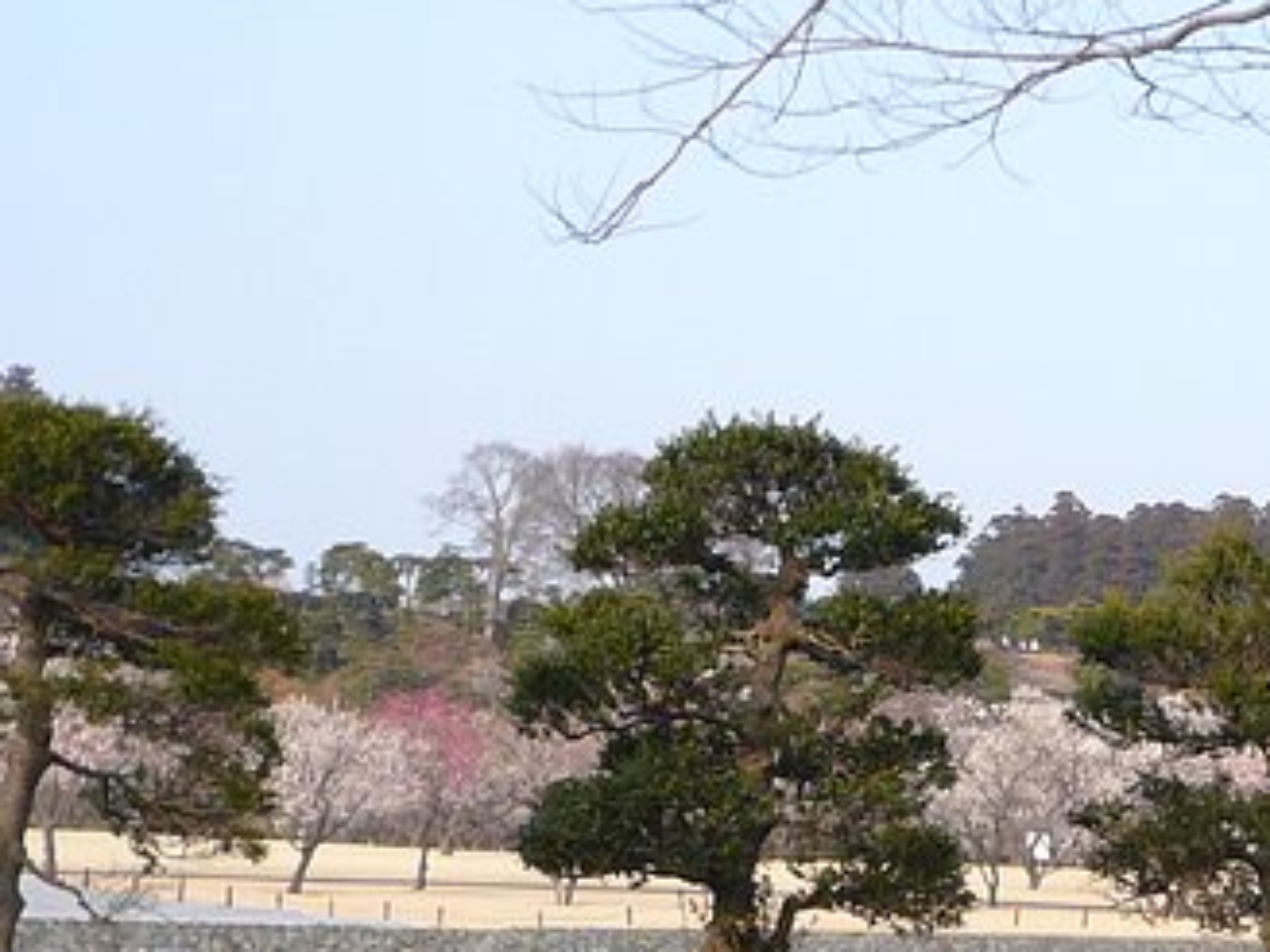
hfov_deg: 18.1
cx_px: 1266
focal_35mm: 106
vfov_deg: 13.4
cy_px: 1289
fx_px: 3889
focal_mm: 5.4
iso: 100
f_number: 3
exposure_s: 1/400
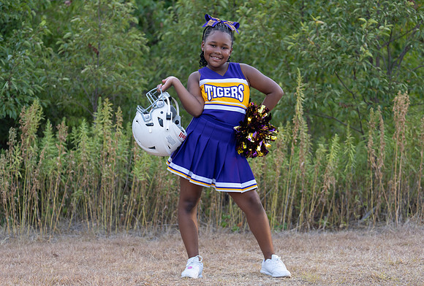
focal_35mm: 76
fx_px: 899
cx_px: 212
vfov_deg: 18.1
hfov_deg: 26.5
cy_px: 154
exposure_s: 1/320
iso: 320
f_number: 2.8
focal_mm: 70
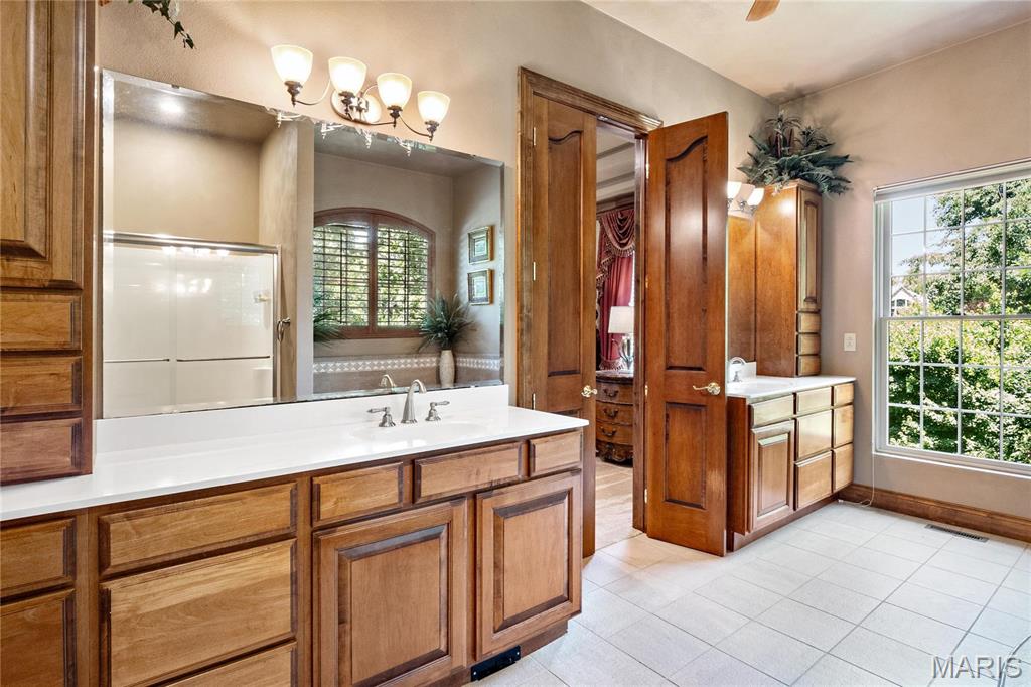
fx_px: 515
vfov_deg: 67.3
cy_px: 344
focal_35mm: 18
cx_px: 516
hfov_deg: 90.0
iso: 400
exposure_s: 1/25
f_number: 10
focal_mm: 9
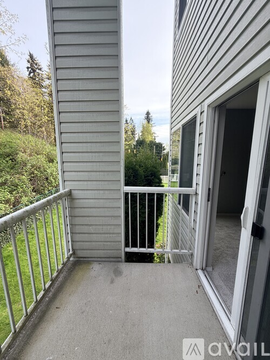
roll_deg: -0.1
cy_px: 180
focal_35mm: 14
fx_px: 146
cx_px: 135
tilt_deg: -8.4
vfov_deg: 102.1
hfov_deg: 85.7
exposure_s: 1/243
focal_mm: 2.22
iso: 40
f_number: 2.2
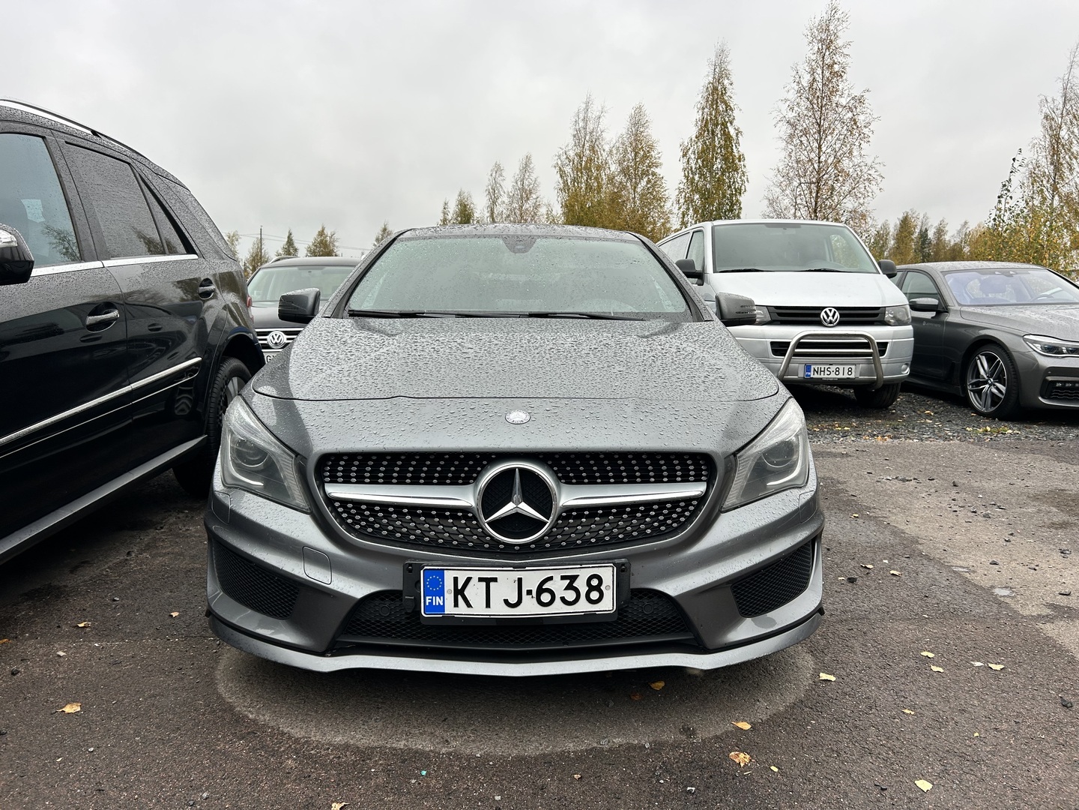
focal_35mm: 26
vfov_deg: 53.1
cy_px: 405
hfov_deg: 67.3
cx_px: 540
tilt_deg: -8.7
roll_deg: +0.9
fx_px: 810
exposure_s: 1/316
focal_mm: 5.7
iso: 50
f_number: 1.5
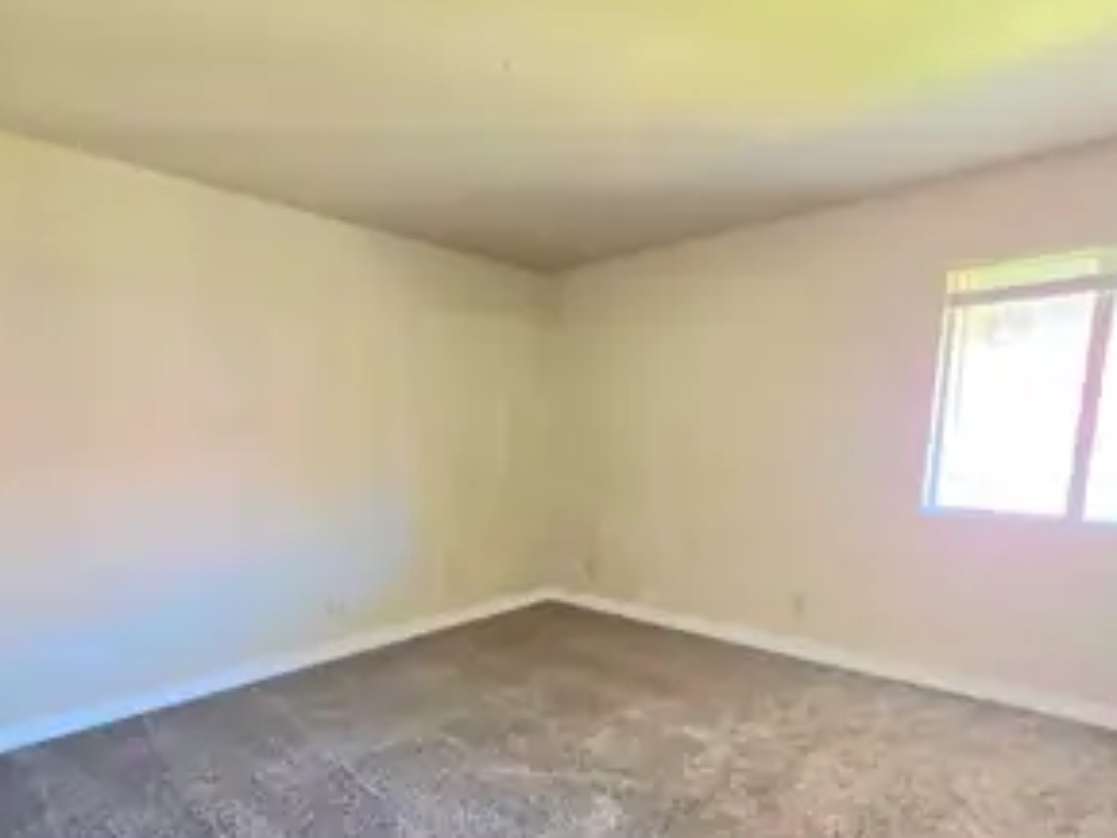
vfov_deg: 70.0
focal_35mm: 18
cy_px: 545
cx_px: 607
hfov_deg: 87.5
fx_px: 581
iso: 320
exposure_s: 1/60.2
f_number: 1.9
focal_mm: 2.2
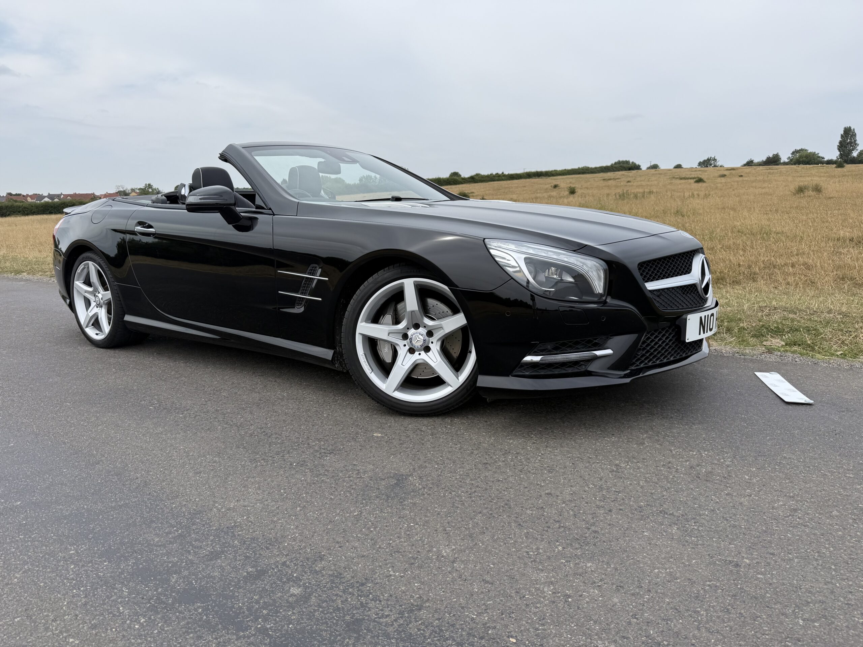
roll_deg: +2.2
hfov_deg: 71.6
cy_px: 324
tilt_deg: -9.0
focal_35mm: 24
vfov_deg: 56.8
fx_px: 598
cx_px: 432
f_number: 1.78
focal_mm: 6.76
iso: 80
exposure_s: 1/4405
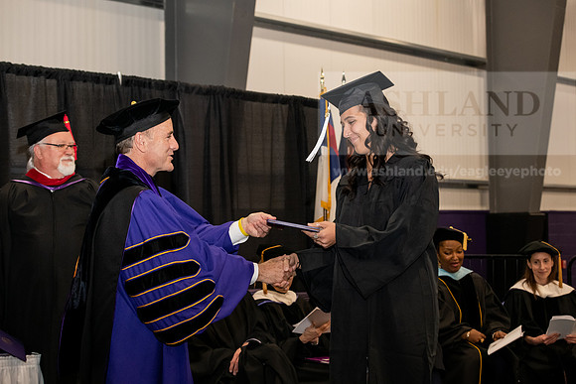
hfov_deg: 28.8
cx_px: 288
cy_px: 192
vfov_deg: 19.5
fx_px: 1120
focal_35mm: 70
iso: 2500
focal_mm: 70
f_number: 5.6
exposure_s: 1/200
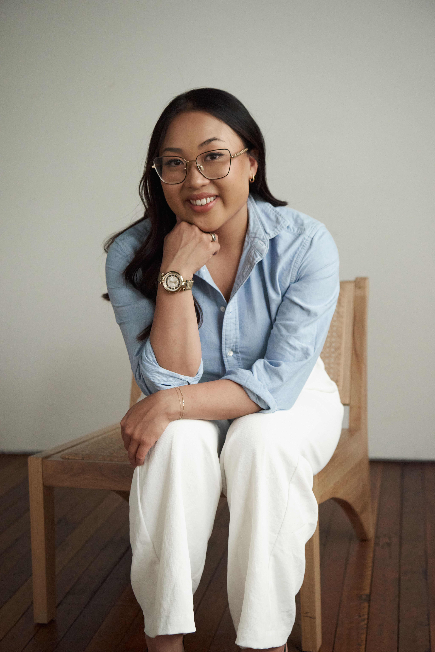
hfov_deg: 22.6
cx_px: 218
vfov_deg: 33.4
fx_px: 1087
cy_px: 326
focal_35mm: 60
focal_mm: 60
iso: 1000
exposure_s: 1/125
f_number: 4.5
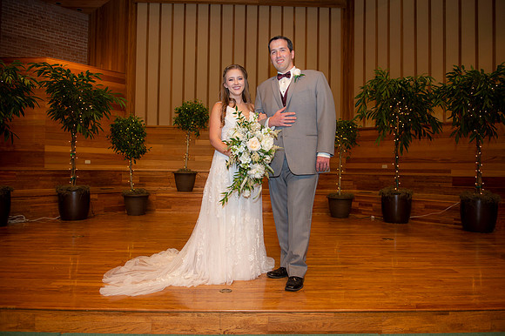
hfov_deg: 69.4
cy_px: 168
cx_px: 252
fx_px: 365
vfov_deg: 49.5
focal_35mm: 26
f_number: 3.5
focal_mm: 26
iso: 800
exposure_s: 1/160
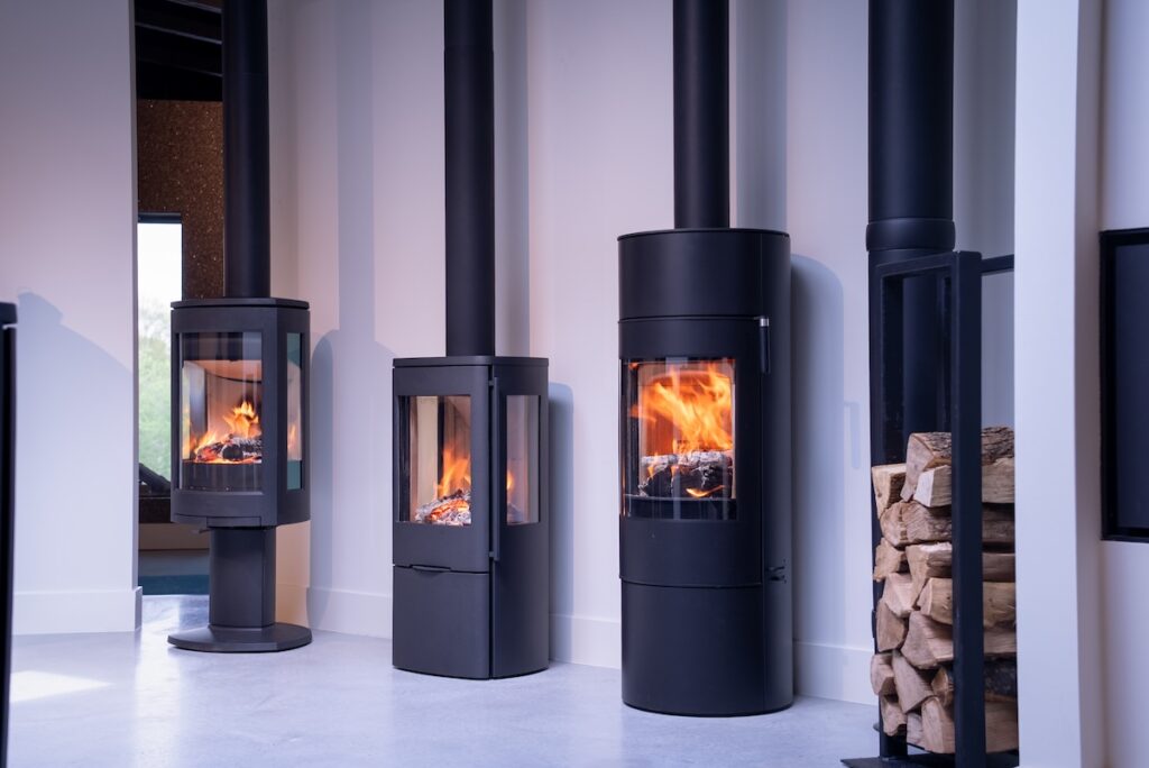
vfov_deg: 27.0
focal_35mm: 50
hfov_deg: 39.6
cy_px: 384
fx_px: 1597
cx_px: 574
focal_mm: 50
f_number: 5.6
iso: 250
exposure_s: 1/30
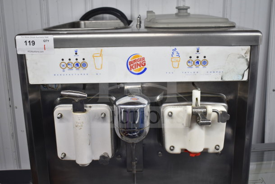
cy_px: 92
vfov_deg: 31.9
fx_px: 321
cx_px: 138
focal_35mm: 42
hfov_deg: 46.4
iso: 450
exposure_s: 1/50
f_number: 4.2
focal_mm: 28
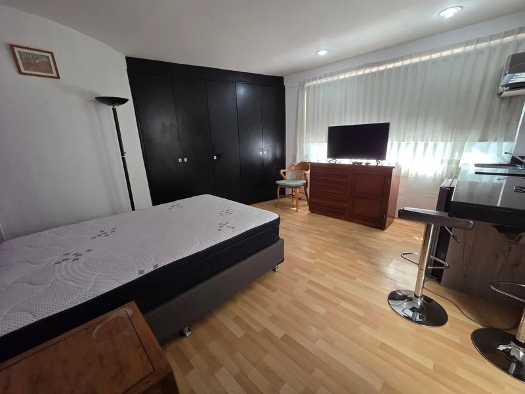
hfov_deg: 106.2
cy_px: 197
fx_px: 197
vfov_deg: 89.9
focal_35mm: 13
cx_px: 262
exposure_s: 1/60
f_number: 2.2
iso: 200
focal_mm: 2.2
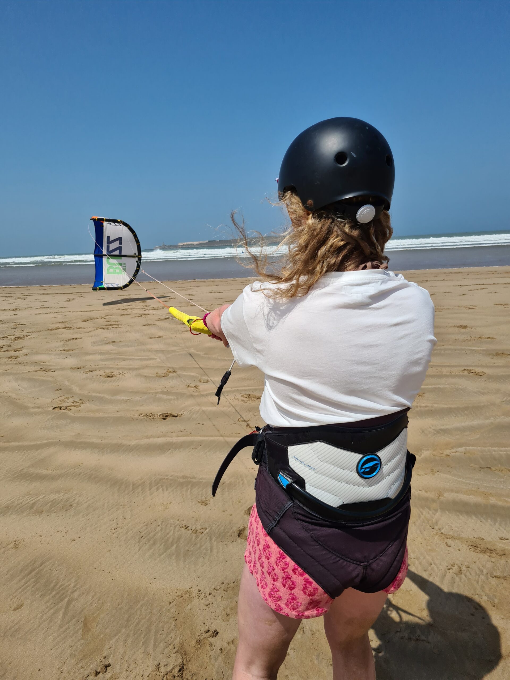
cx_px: 255
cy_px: 340
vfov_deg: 67.3
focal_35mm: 26
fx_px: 511
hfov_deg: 53.1
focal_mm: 5.4
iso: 50
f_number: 1.8
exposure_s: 1/5552
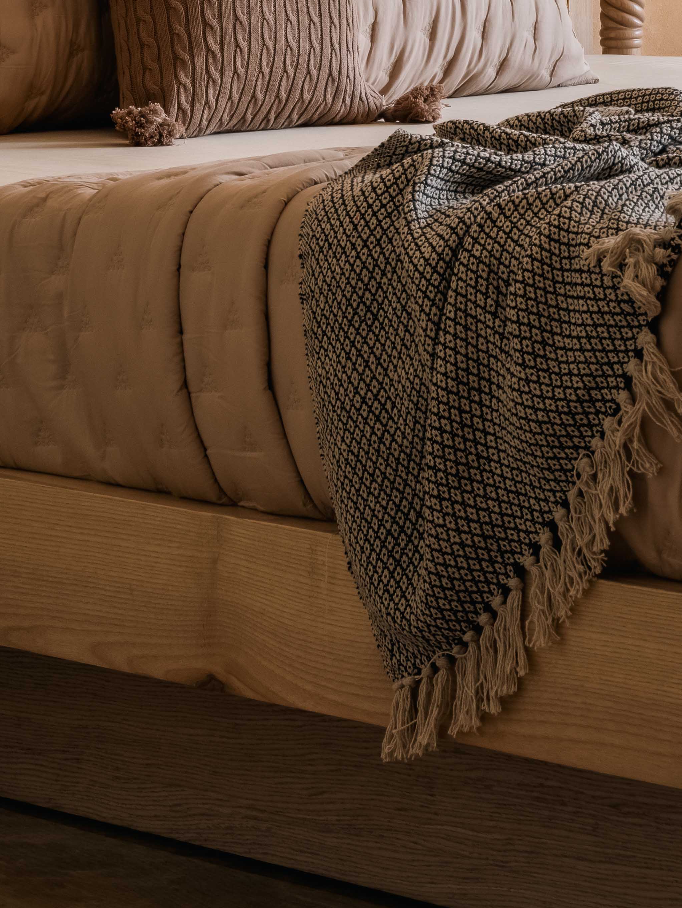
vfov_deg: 13.1
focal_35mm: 146
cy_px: -235
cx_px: 722
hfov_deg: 10.1
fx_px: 3835
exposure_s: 1/1.25
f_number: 11
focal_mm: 50
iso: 160
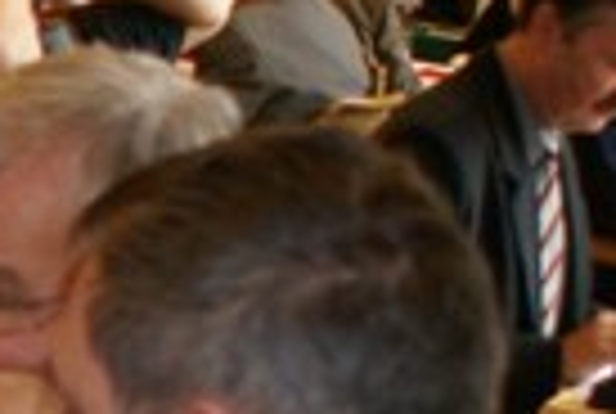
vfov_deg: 8.9
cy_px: 540
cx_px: -562
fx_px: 2624
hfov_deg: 12.1
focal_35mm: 153
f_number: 4
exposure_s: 1/20
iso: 800
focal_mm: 20
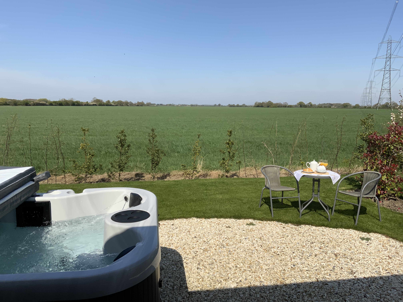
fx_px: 338
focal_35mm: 29
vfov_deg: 48.2
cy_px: 151
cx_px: 202
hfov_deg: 61.7
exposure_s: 1/3125
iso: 16
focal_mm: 3
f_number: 1.8
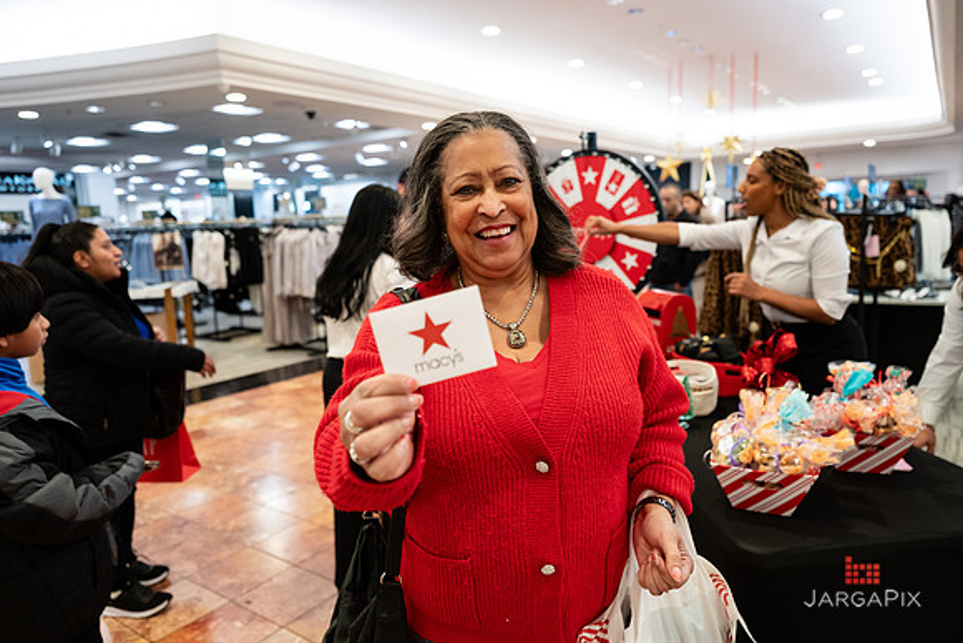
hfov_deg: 72.9
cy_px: 322
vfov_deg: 52.5
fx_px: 652
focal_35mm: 24
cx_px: 482
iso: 1000
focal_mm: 24
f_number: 3.2
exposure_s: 1/160
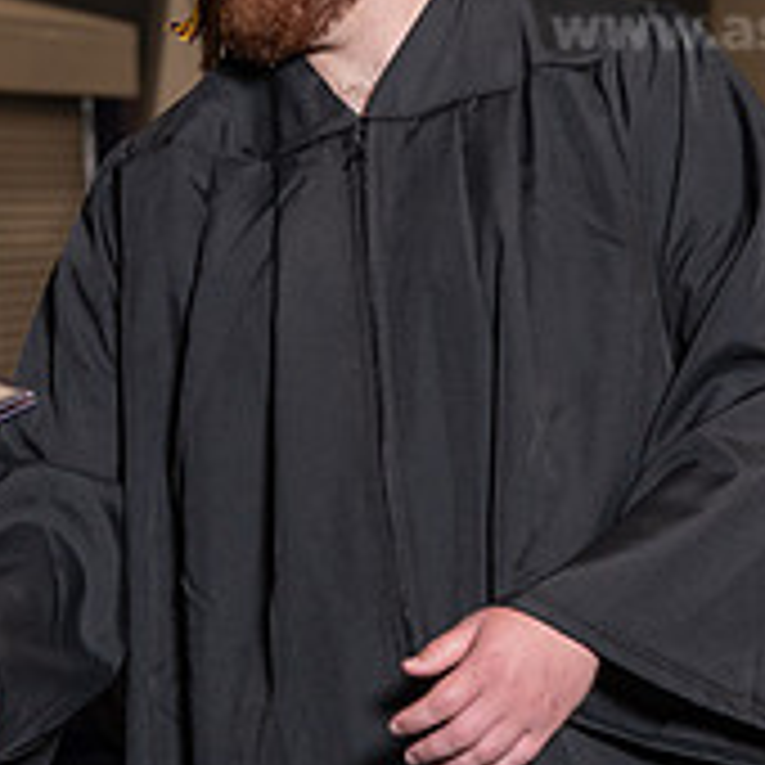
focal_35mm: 226
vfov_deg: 7.7
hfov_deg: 7.7
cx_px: 346
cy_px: 124
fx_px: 5651
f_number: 5
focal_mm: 78
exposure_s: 1/200
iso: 1000
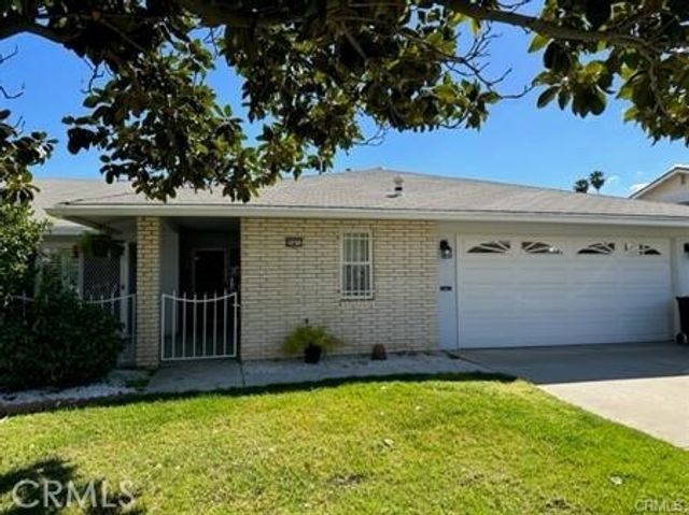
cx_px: 344
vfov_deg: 56.8
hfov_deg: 71.6
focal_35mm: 24
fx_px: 477
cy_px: 258
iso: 80
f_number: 1.78
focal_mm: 6.86
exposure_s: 1/2660
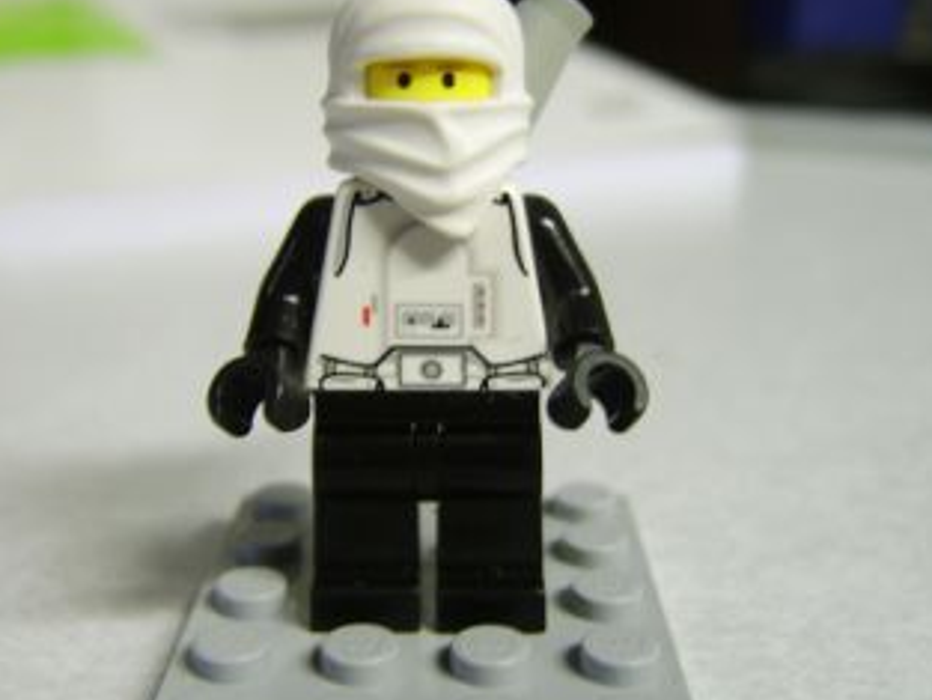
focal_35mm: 38
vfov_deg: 37.7
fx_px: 1024
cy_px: 304
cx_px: 450
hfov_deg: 49.0
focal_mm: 8.13
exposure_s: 1/6
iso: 71
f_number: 2.7
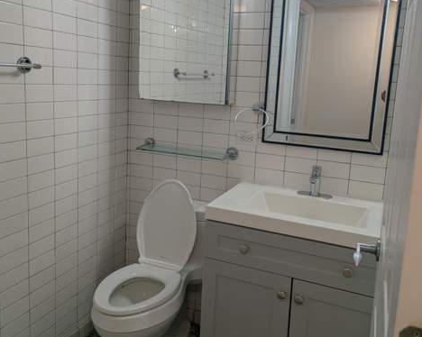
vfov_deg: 45.6
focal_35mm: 32
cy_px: 140
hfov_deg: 55.7
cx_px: 208
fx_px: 399
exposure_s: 1/120
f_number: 1.85
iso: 60
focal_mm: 6.81
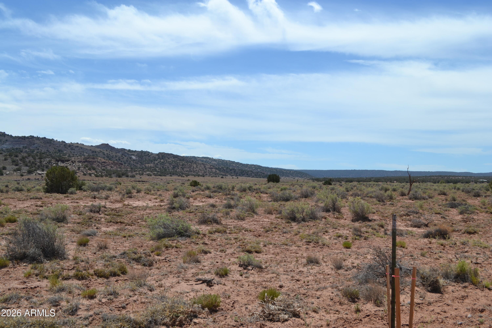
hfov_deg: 49.6
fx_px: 533
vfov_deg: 34.2
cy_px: 164
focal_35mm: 39
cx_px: 246
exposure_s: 1/320
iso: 100
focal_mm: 26
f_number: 9
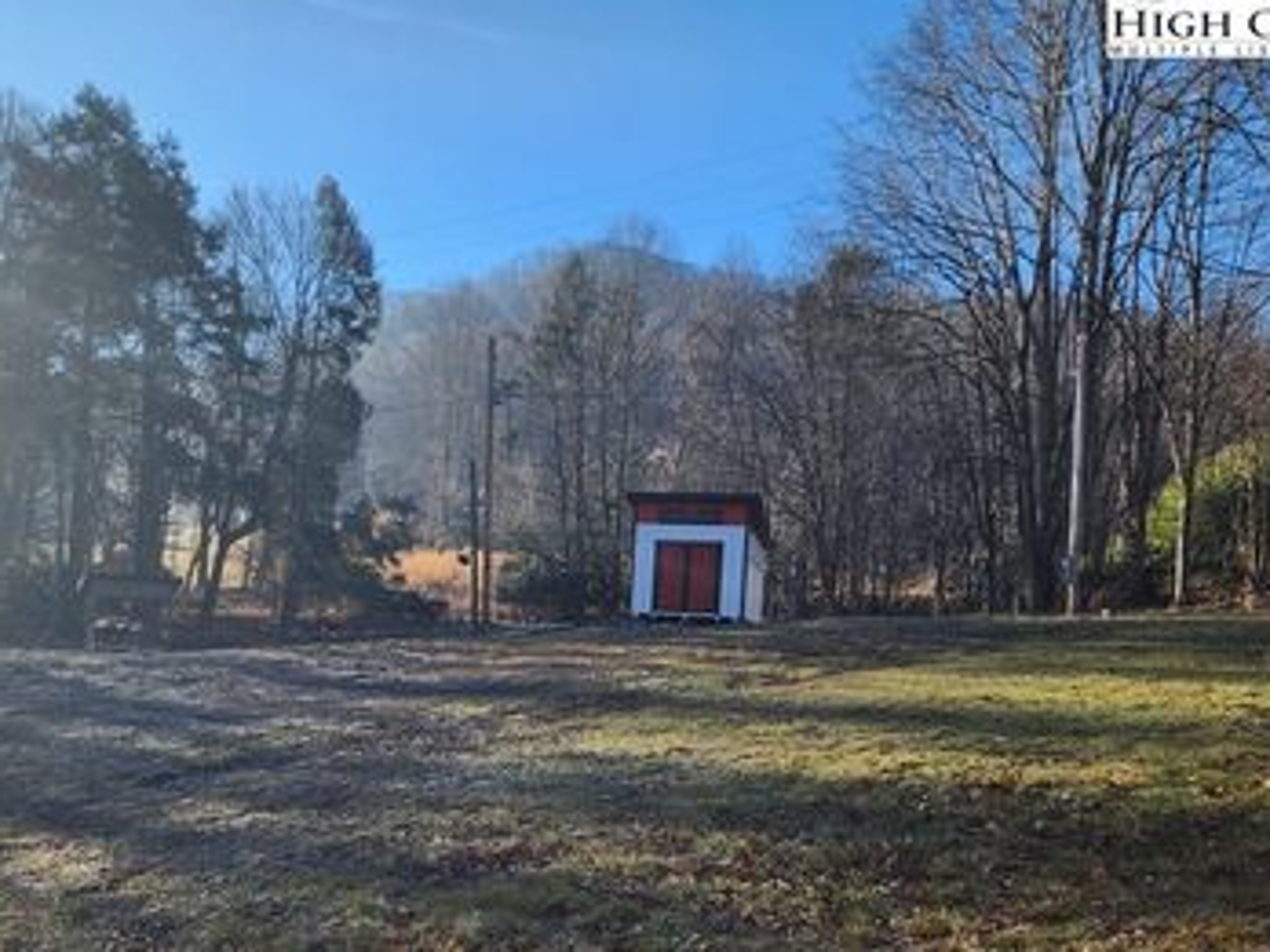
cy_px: 651
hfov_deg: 55.2
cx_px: 558
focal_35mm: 33
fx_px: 1211
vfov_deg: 42.2
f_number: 1.8
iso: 12
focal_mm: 6.4
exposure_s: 1/499
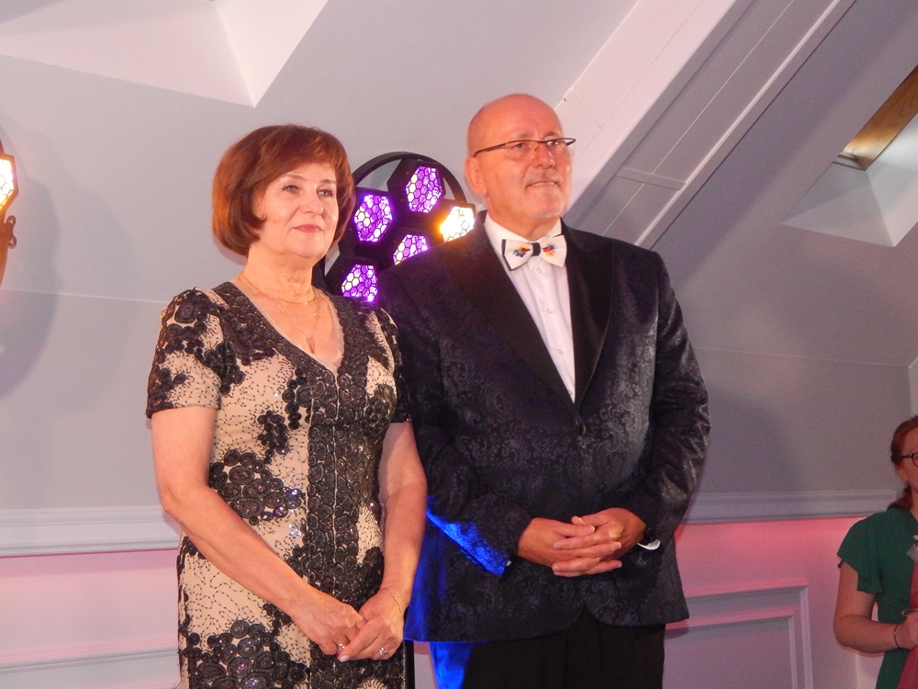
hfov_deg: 28.2
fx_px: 1830
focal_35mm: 69
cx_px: 459
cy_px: 344
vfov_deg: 21.3
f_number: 4.1
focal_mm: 12.3
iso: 800
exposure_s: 1/60
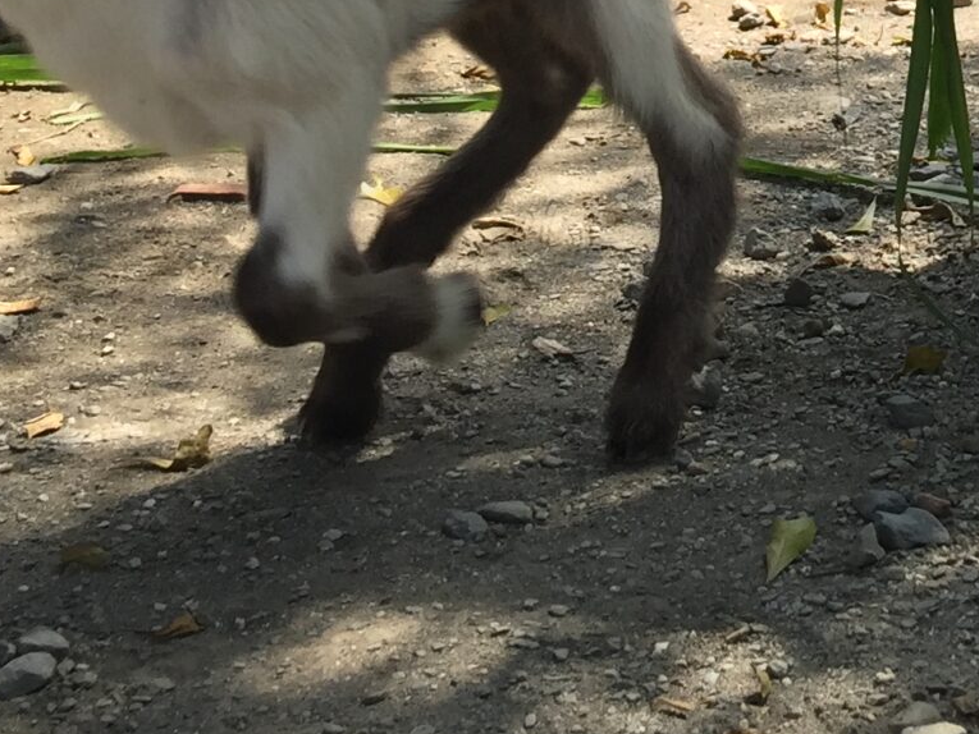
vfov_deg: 14.0
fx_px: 2744
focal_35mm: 97
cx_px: 929
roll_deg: -0.8
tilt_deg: -2.2
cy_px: -462
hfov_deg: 19.7
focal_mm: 4.15
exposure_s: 1/460
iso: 32
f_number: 2.2
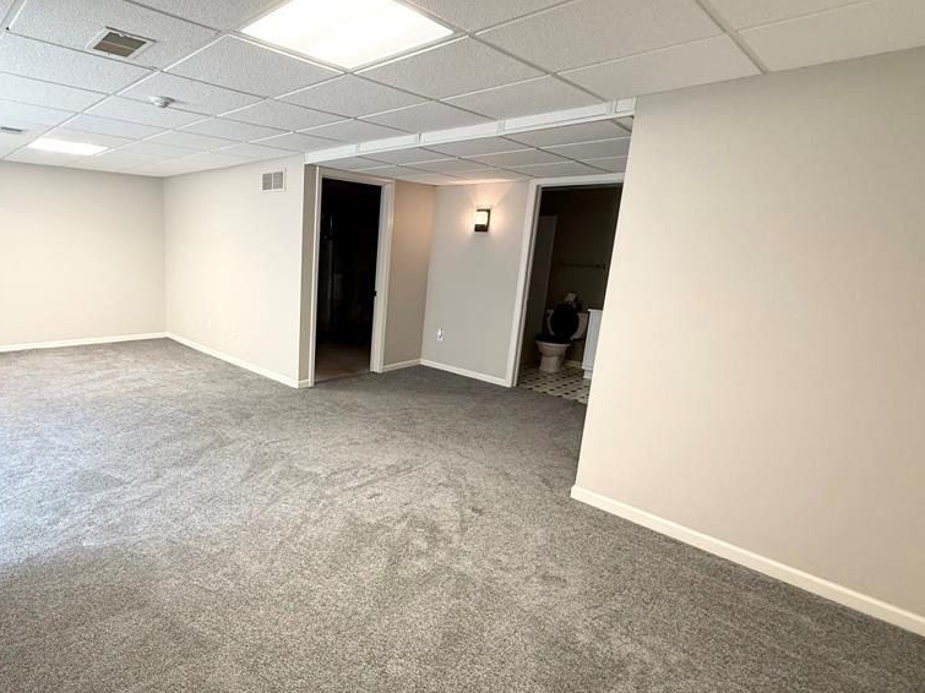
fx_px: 508
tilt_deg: -10.9
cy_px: 350
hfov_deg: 82.2
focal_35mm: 19
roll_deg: -2.0
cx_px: 319
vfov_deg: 68.7
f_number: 2.2
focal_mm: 2.22
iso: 250
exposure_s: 1/60
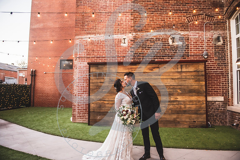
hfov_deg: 72.9
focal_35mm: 24
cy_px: 80
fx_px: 163
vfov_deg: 52.4
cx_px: 120
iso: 500
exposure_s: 1/160
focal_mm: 24
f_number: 2.8
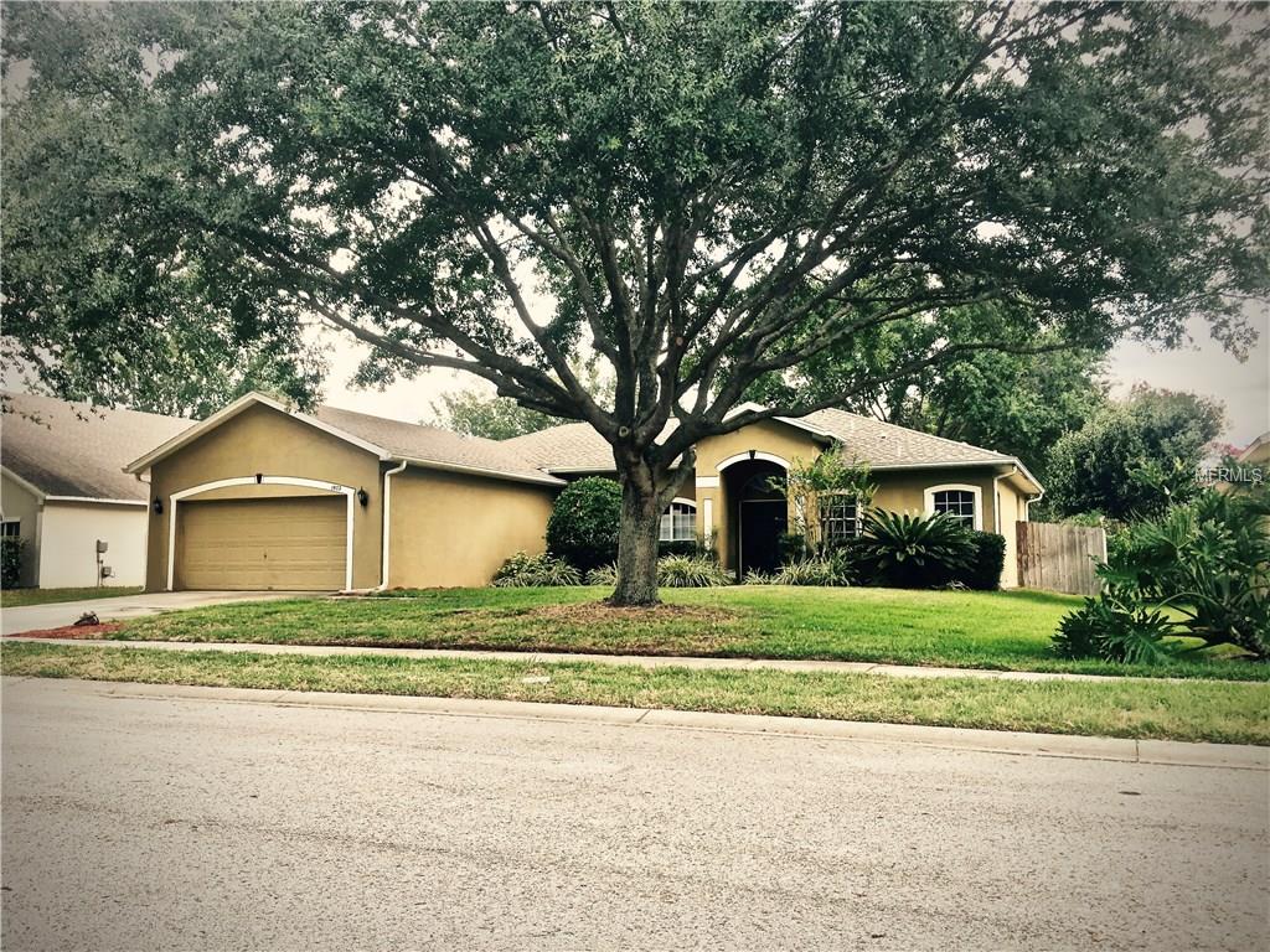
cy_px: 476
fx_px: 1064
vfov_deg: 48.2
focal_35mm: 29
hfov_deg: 61.7
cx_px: 635
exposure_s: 1/164
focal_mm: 4.15
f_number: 2.2
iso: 25
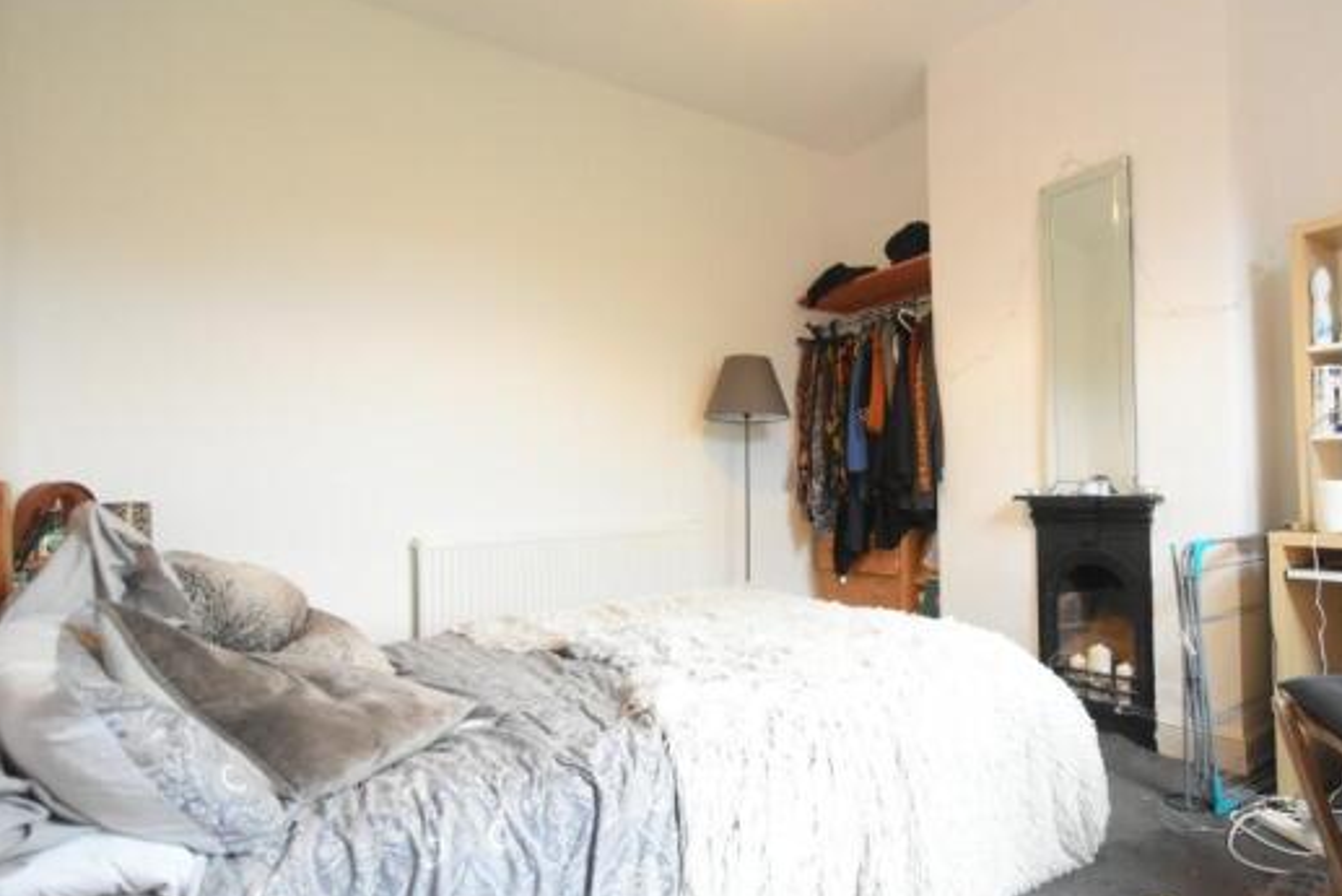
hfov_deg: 85.8
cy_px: 453
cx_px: 806
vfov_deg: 64.6
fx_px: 708
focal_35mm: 19
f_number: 3.5
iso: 2200
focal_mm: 10
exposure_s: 1/60
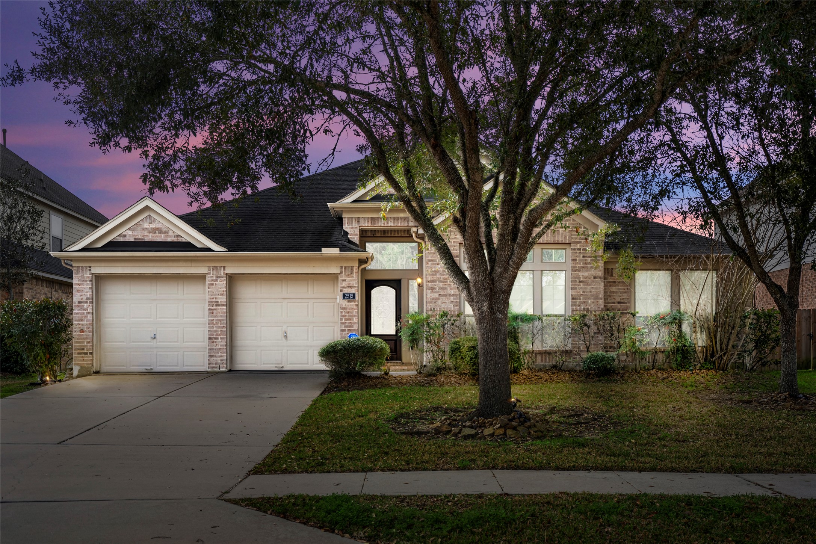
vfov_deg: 38.9
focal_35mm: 34
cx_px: 408
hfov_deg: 55.8
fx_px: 771
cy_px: 272
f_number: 4
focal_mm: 34
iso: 125
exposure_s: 1/2500
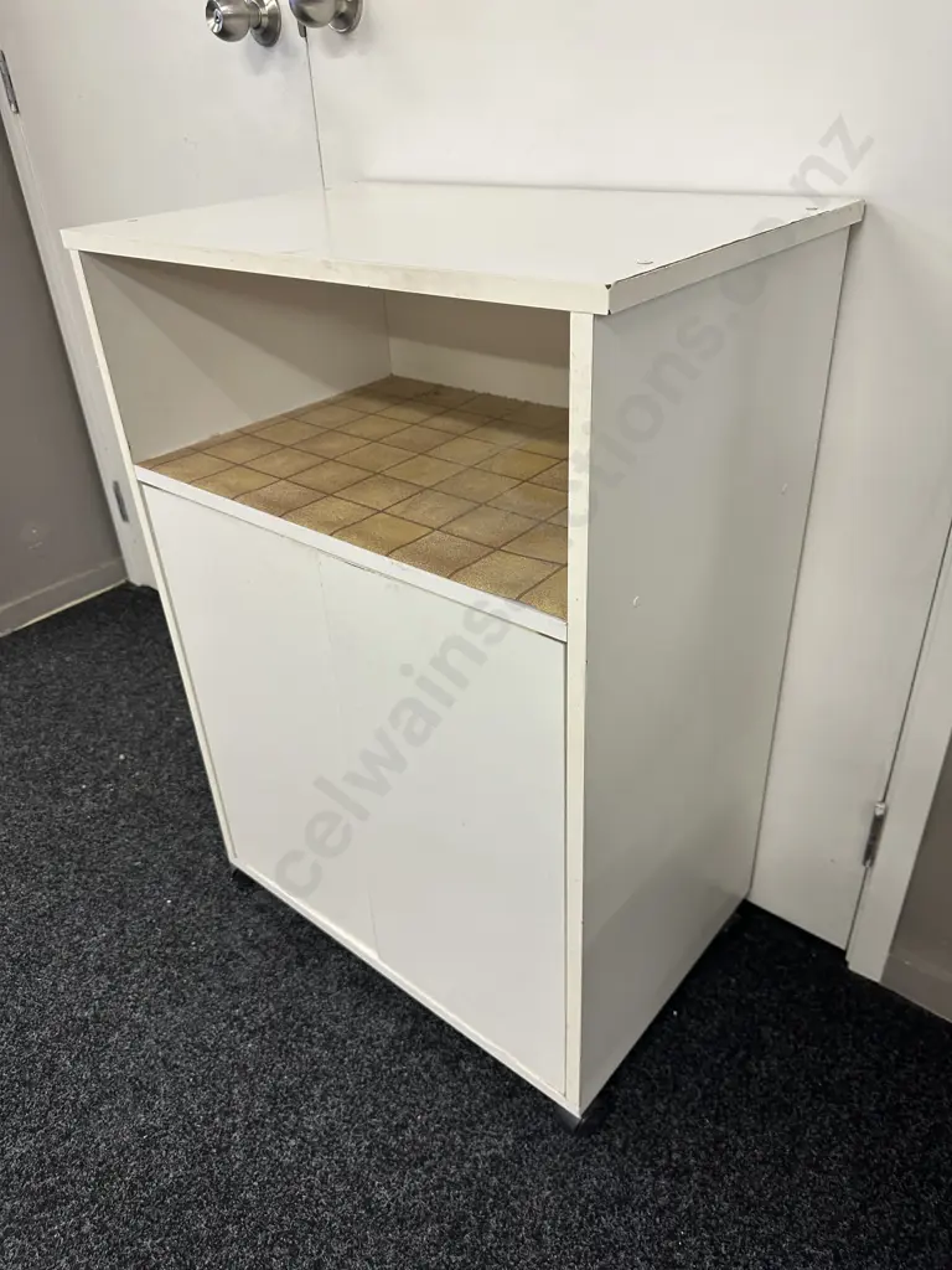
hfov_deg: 56.8
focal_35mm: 24
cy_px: 635
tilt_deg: -31.6
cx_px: 476
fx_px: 880
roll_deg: +4.0
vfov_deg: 71.6
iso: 125
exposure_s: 1/100
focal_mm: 6.86
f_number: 1.78
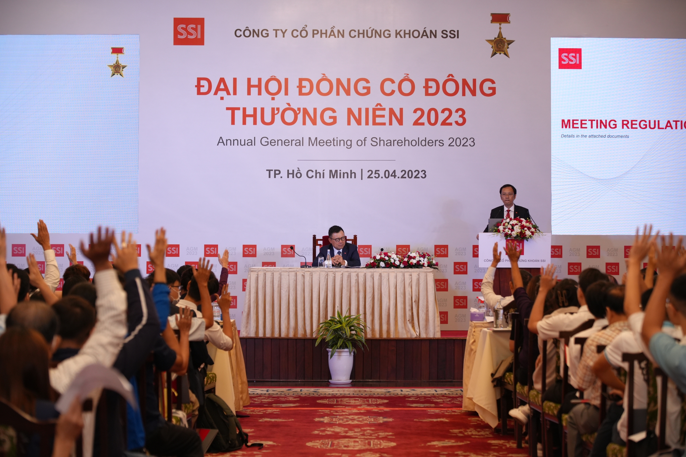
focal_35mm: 96
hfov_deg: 21.2
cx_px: 343
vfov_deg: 14.2
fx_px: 1829
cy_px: 228
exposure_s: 1/200
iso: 1250
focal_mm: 96
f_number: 3.5
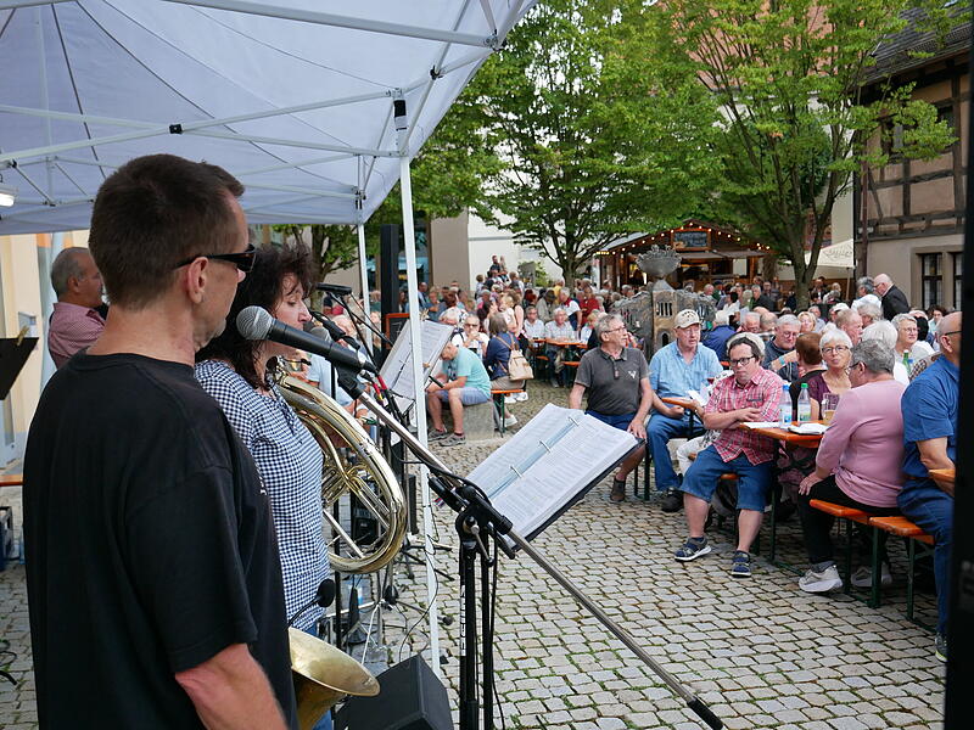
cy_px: 365
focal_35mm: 34
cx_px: 487
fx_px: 957
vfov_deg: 41.8
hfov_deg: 54.0
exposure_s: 1/125
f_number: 3.1
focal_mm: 17
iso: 400
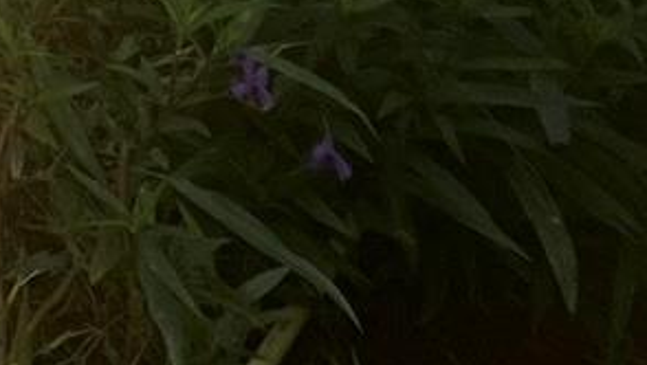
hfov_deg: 17.6
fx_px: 1322
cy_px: -805
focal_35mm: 77
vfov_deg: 10.2
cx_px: -704
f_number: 1.8
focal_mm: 1.57
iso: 32
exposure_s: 1/911
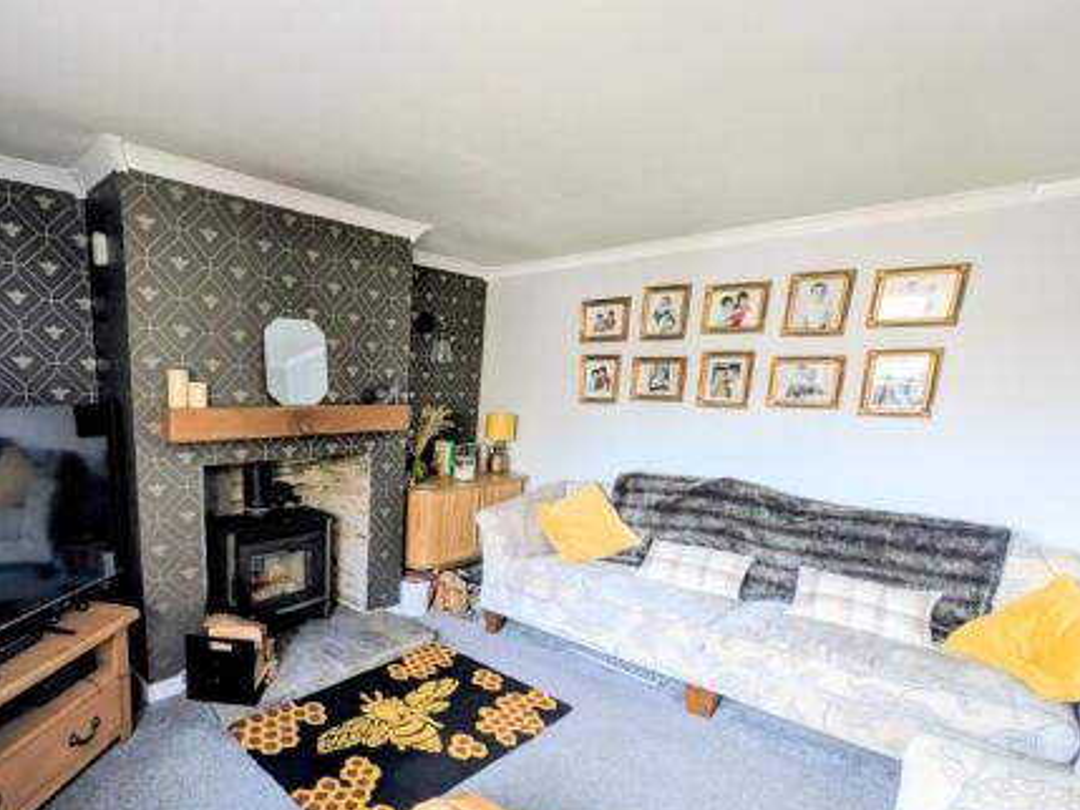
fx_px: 593
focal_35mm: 19
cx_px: 368
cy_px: 502
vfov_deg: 67.7
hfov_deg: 82.0
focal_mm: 1.83
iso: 153
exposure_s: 1/33.3
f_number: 2.2
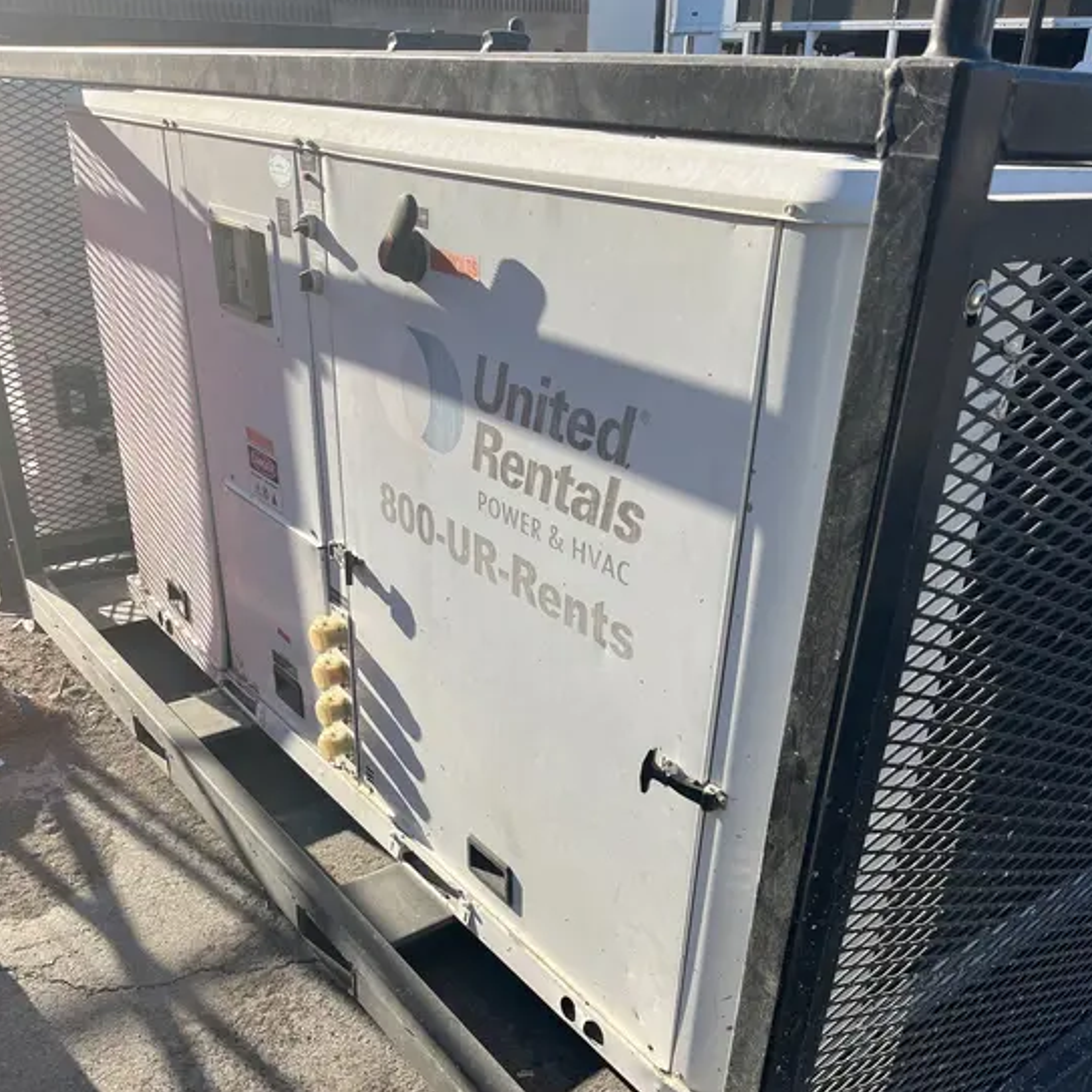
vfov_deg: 51.6
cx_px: 547
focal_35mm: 31
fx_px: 1106
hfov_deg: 52.5
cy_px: 727
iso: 50
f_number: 1.6
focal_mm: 5.1
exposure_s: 1/2268
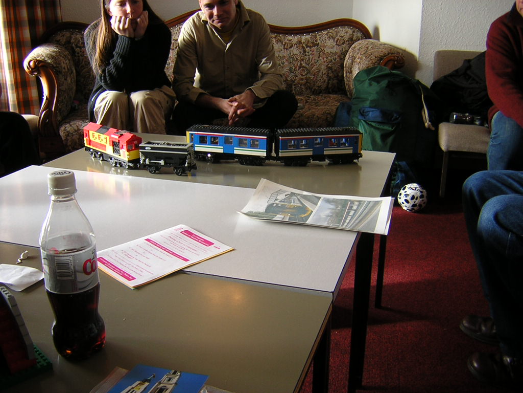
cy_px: 196
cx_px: 262
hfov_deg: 51.4
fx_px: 544
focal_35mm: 36
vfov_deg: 39.7
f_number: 2.6
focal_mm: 4.7
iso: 100
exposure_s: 1/40.4
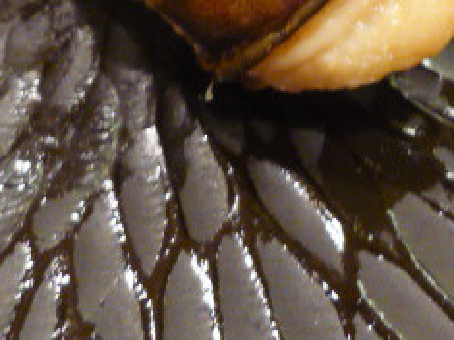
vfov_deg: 15.9
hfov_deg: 21.8
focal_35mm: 90
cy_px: -52
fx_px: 1180
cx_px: 224
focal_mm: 5.5
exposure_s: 1/13
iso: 400
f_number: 2.8
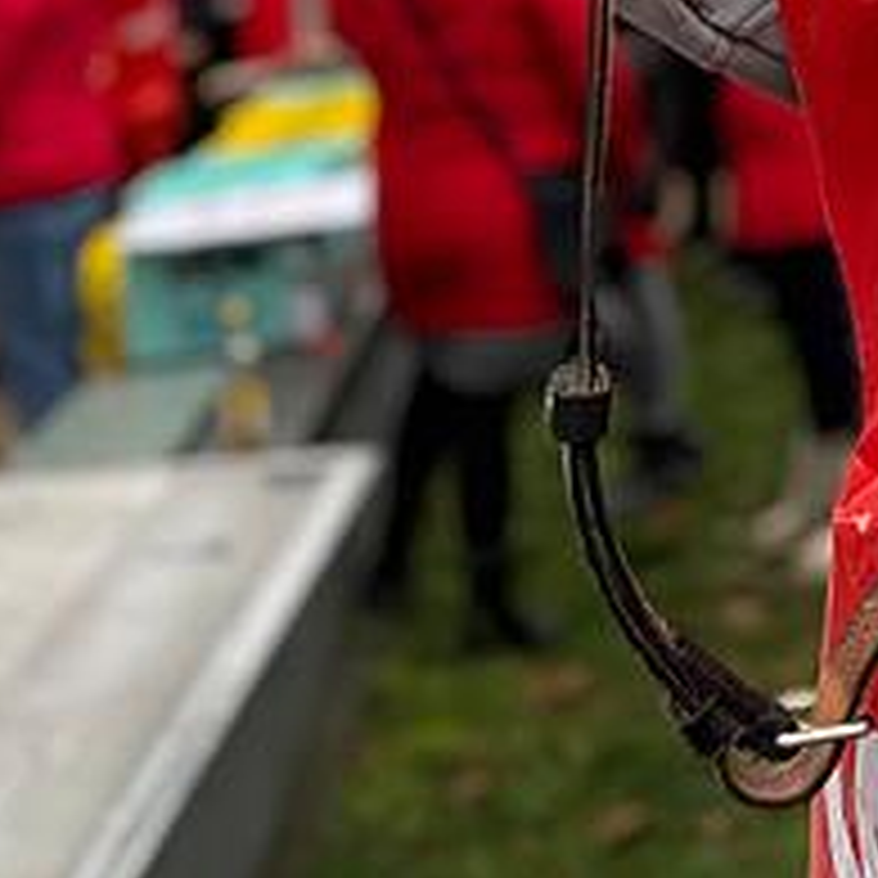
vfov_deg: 17.8
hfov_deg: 18.3
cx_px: 1207
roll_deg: +5.9
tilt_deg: +6.1
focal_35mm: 87
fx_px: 2497
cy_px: -455
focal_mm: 6.76
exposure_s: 1/326
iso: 80
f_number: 1.78
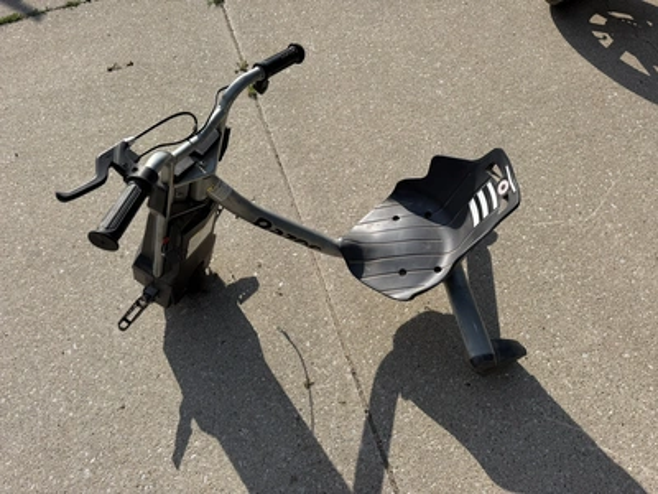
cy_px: 247
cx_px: 329
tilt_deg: -57.4
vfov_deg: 56.8
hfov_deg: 71.6
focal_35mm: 24
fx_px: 456
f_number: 1.78
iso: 80
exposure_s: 1/4167
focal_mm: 6.76
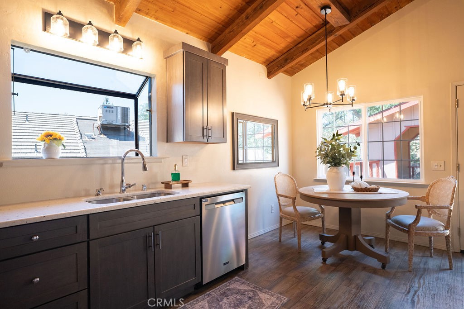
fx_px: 258
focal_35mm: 20
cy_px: 154
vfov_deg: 61.9
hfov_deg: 84.0
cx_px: 232
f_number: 13
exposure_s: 1/60
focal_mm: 20
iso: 1000
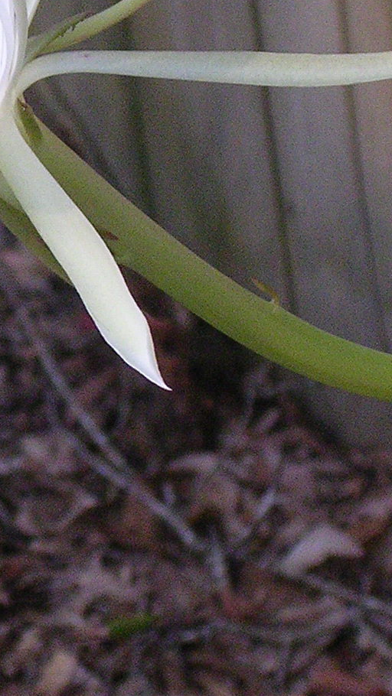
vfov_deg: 9.2
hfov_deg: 5.2
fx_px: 4305
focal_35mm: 233
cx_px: -86
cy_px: 111
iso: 400
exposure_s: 1/69.3
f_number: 4.4
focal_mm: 14.5
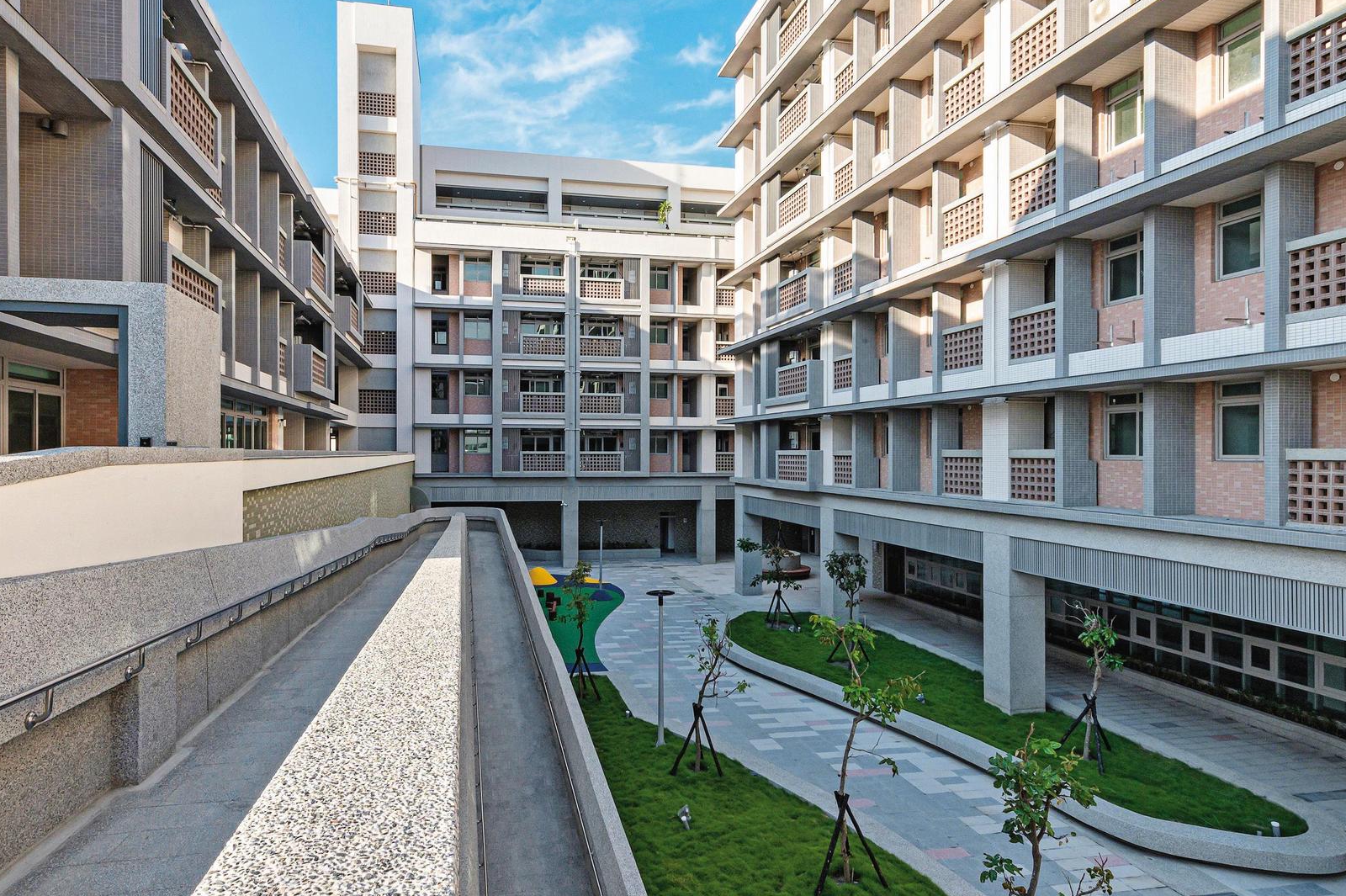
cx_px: 606
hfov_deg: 83.8
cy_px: 474
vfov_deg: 61.8
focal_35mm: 20
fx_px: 747
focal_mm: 16
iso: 800
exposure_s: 1/80
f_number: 22
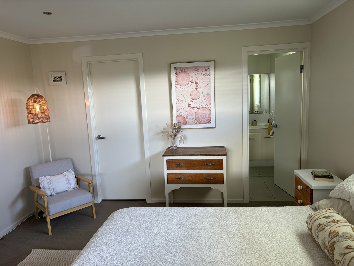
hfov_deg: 67.3
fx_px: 266
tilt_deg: -8.3
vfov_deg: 53.1
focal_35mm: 26
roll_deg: +2.7
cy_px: 133
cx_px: 177
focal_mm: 5.96
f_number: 1.6
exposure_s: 1/100
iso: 125
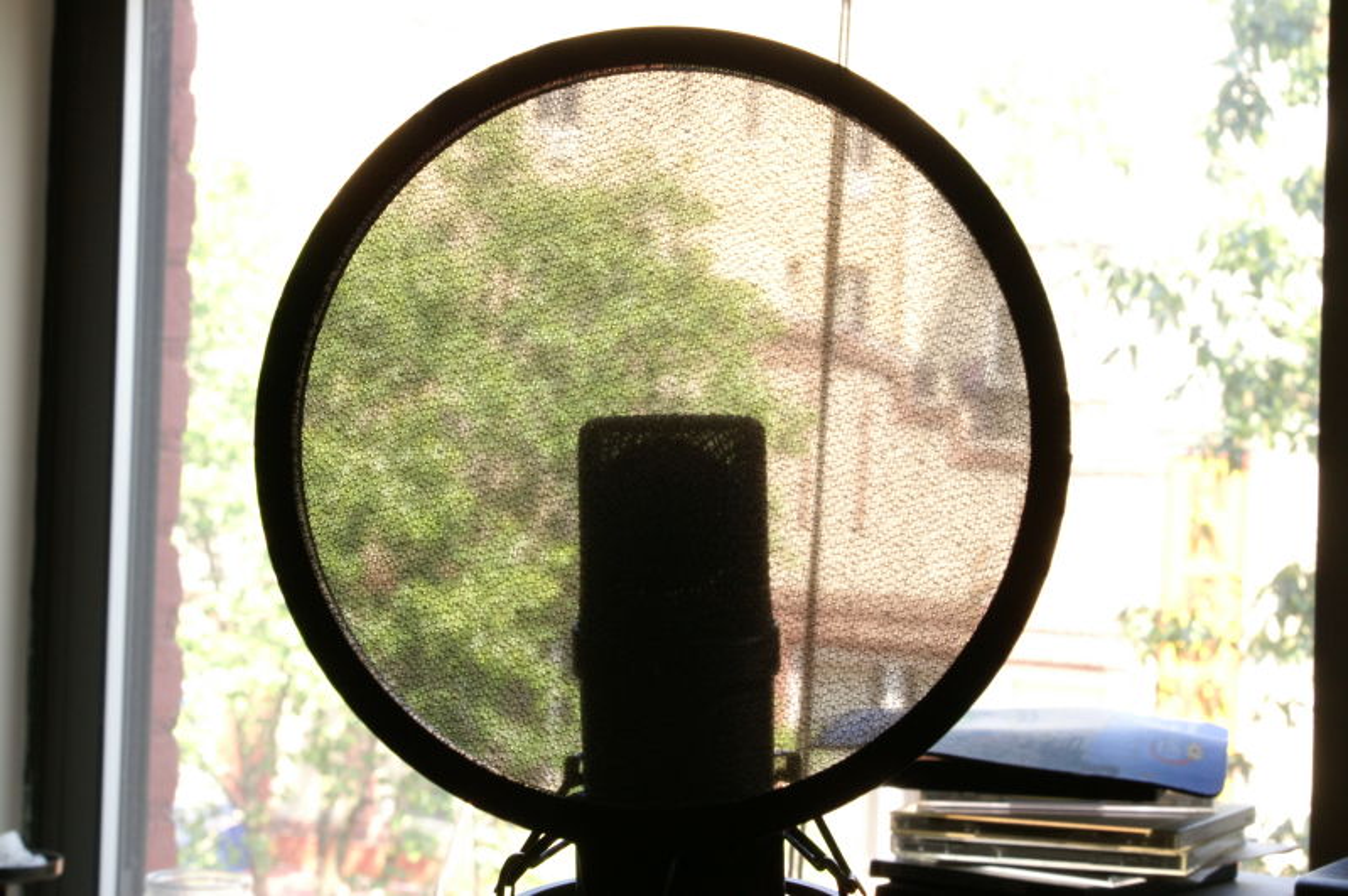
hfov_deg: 27.0
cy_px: 448
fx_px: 2805
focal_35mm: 75
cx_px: 674
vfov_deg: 18.1
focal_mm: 50
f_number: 20
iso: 400
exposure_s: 1/10
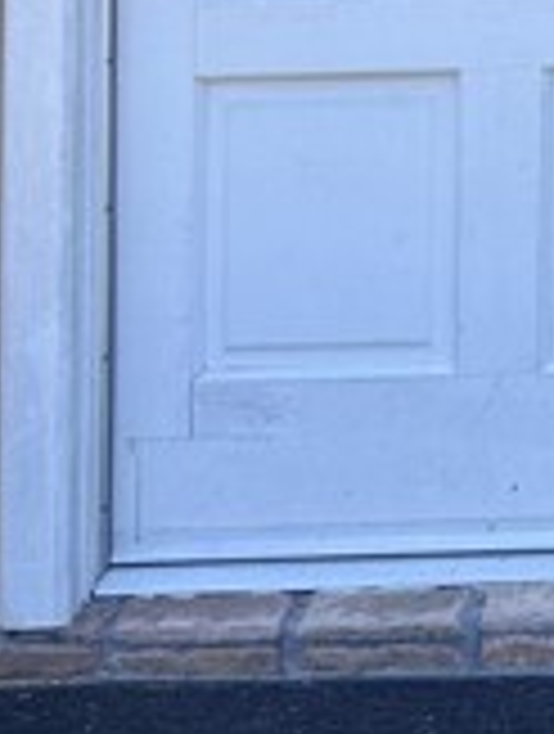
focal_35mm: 94
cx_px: 986
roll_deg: +2.4
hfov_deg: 14.1
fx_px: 1998
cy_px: -302
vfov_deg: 18.8
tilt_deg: +1.9
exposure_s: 1/1812
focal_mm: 6.86
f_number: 1.78
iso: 80
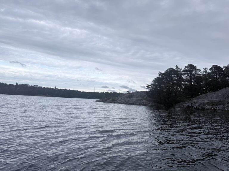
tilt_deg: +6.4
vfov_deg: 56.8
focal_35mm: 24
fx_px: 159
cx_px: 114
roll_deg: -3.2
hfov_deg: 71.6
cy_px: 86
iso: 80
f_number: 1.78
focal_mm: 6.76
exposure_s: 1/1385
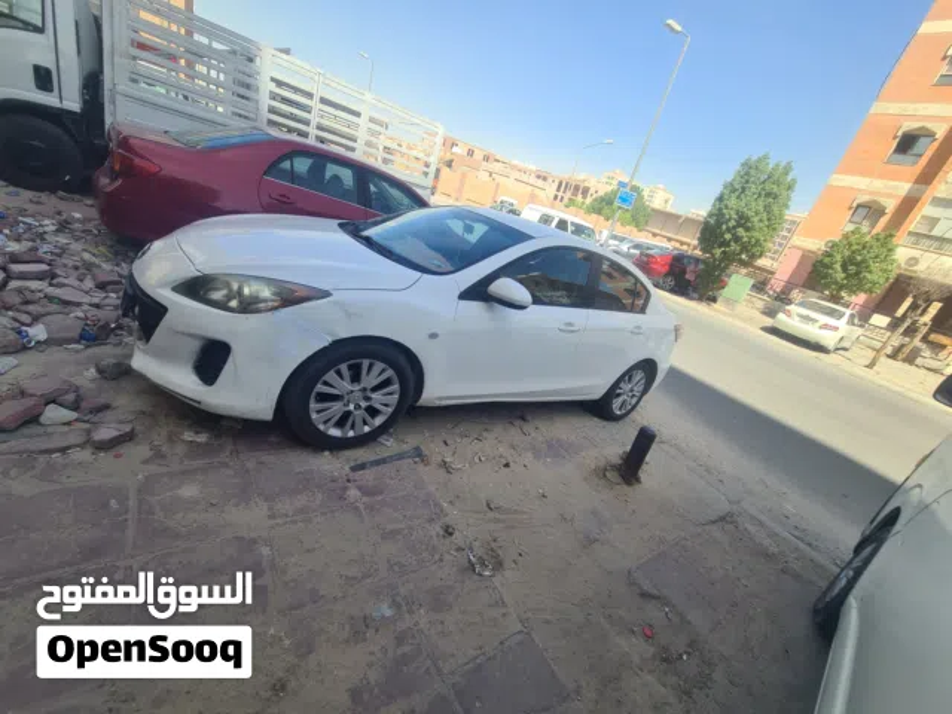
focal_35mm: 13
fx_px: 358
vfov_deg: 89.9
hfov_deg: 106.2
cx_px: 476
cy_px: 357
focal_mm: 2.22
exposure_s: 1/896
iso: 64
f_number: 2.2
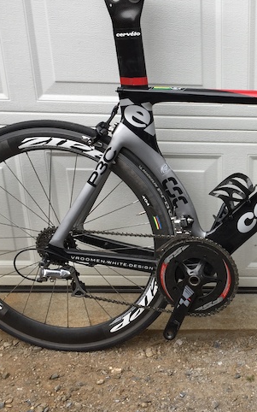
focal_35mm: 51
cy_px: 194
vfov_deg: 39.6
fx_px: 572
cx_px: 262
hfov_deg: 24.1
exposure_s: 1/194
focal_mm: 4.15
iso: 32
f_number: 2.2
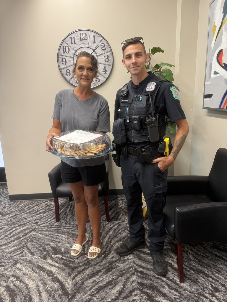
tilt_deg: -14.4
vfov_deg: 71.6
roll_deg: +1.6
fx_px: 210
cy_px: 151
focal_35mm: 24
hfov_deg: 56.8
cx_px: 114
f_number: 1.78
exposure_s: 1/60
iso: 125
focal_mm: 6.76
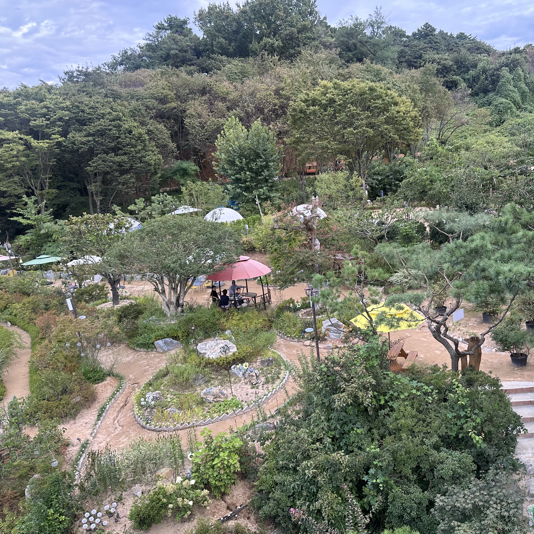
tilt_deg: -9.3
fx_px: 506
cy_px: 268
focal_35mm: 29
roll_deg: +5.4
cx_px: 334
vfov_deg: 55.6
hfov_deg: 55.0
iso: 80
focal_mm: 6.86
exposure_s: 1/611
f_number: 1.78
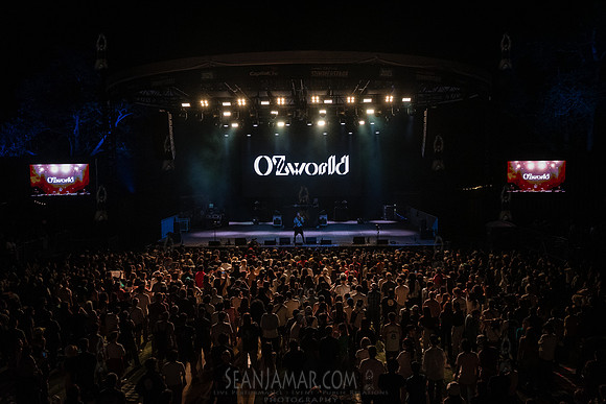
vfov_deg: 42.2
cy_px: 202
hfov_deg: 60.1
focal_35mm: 31
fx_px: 524
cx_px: 303
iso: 5000
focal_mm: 31
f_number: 4
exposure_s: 1/640
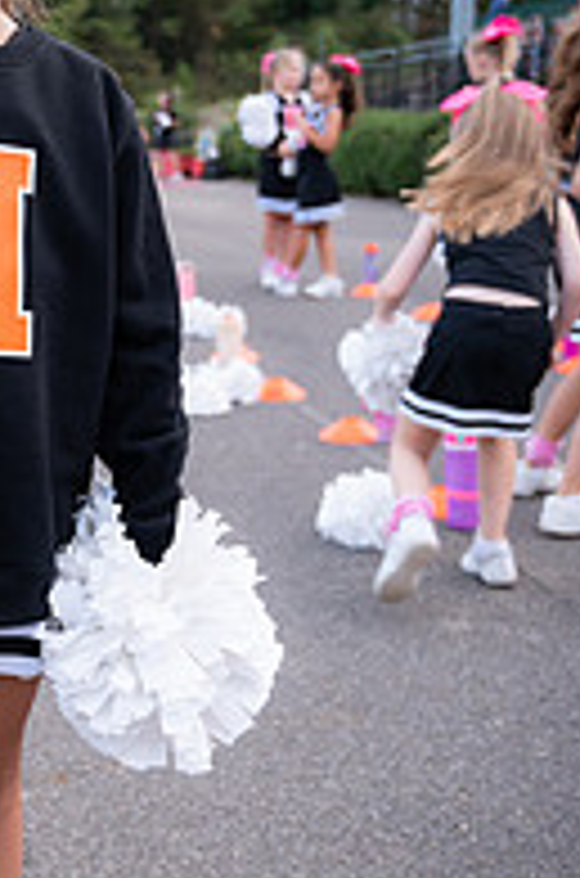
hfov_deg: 19.4
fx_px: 1628
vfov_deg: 30.1
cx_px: -52
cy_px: 356
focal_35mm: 67
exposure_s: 1/400
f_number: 4
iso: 640
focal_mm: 29
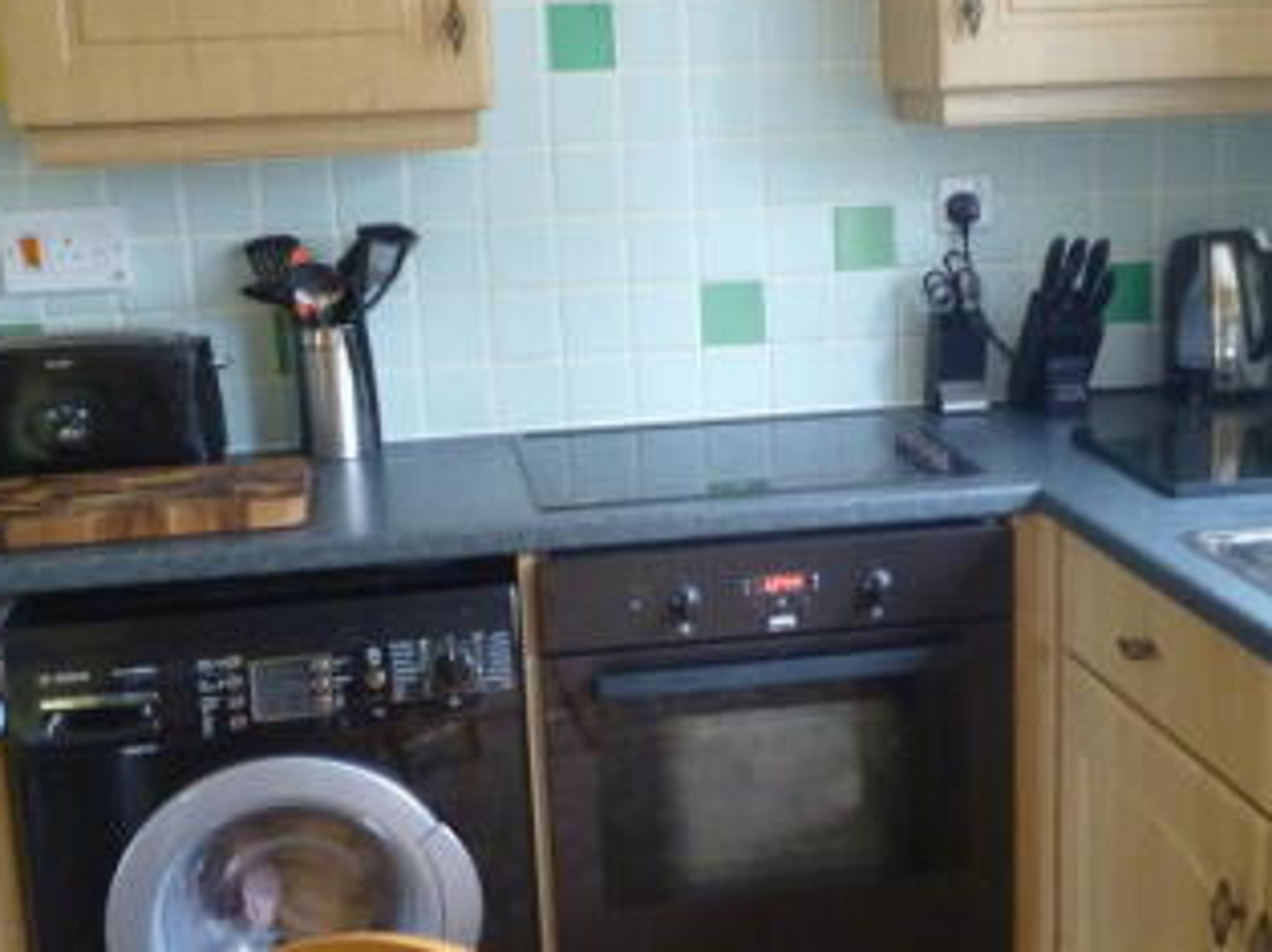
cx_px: 800
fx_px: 1909
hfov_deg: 36.6
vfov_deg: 28.0
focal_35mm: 52
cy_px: 508
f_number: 3.1
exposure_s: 1/5
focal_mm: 5
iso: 400
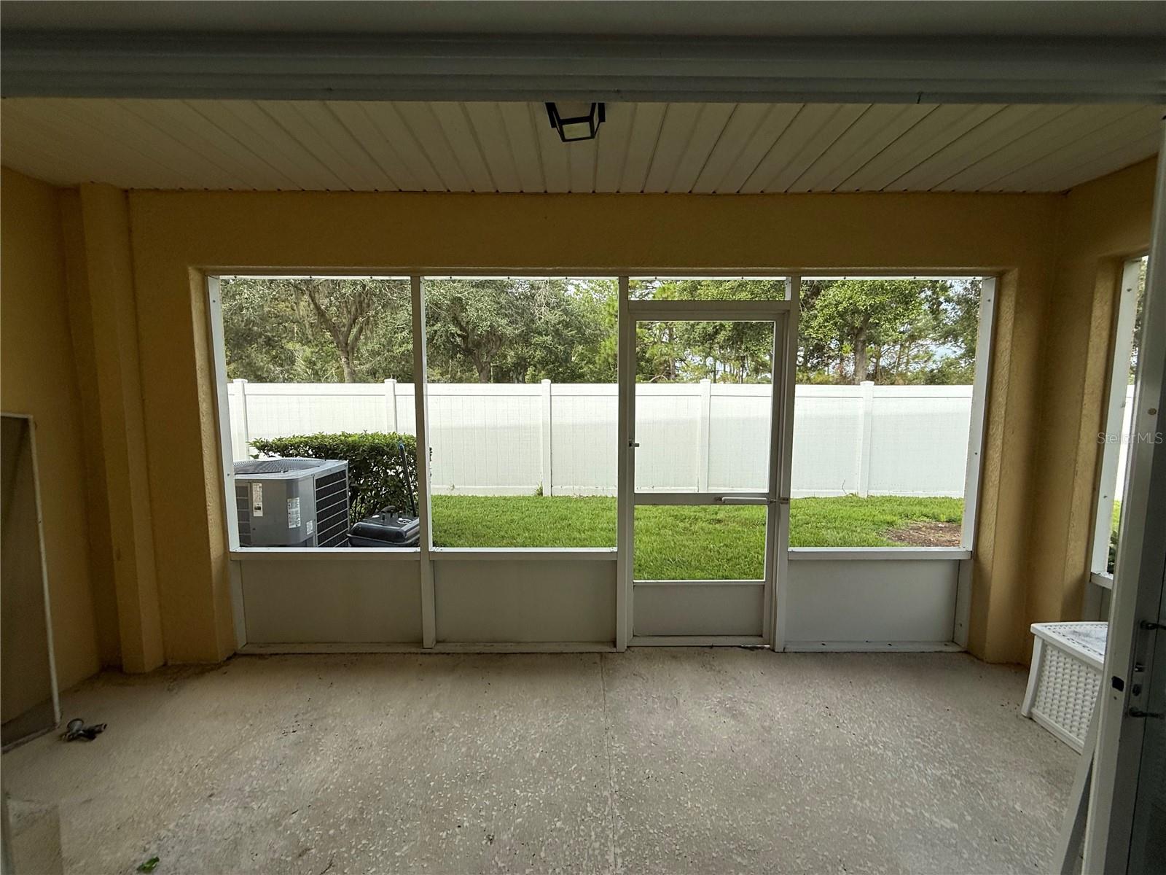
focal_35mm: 14
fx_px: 472
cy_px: 438
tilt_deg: -6.1
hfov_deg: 102.1
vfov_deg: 85.7
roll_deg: +0.2
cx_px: 583
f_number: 2.2
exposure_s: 1/809
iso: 50
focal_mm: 2.22
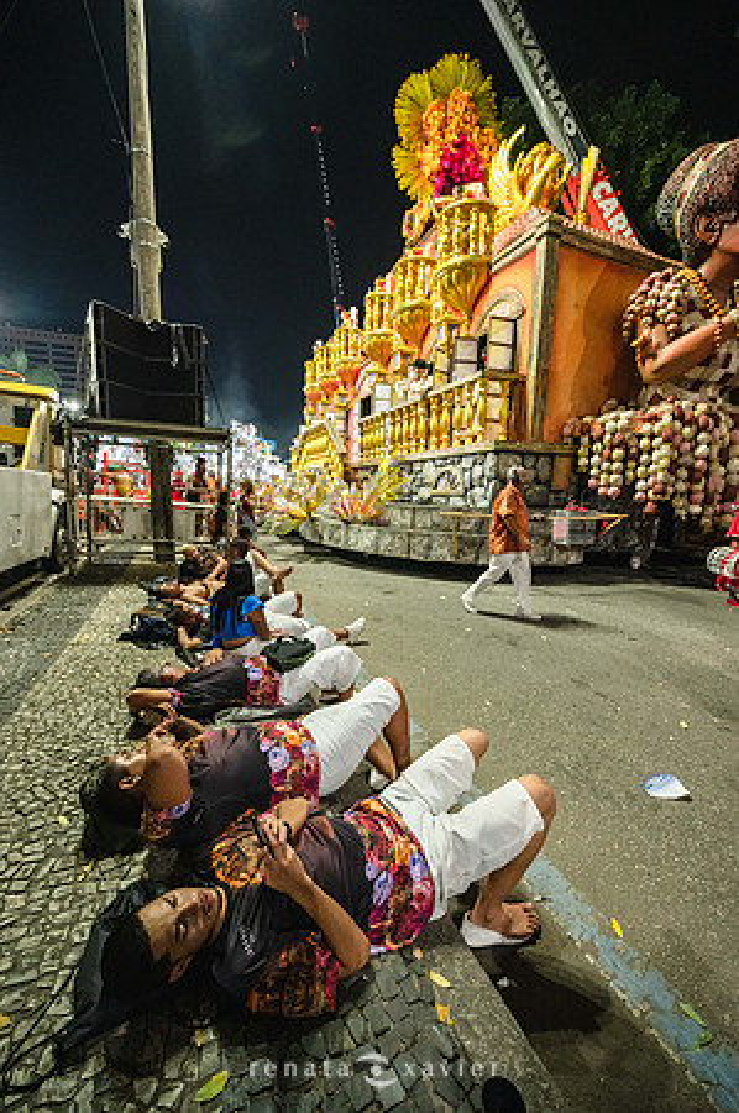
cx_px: 370
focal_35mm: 14
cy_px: 556
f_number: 4
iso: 6400
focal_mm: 14
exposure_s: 1/250
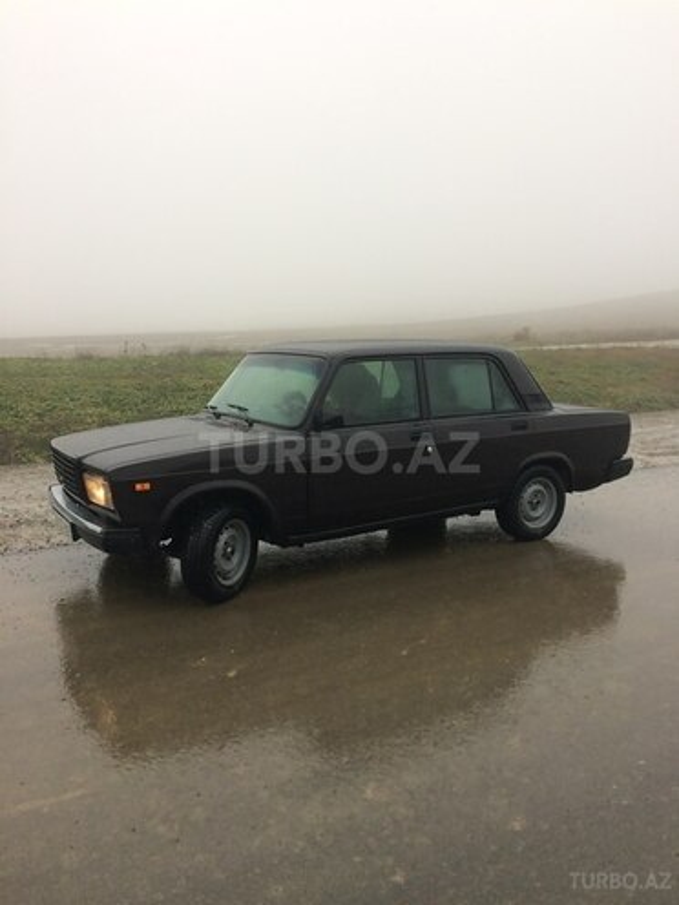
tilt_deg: -14.4
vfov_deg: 61.7
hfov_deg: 48.2
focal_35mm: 29
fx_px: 758
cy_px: 452
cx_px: 340
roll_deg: +1.9
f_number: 2.2
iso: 50
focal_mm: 4.15
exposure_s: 1/100
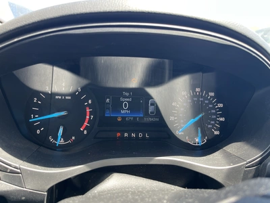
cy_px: 102
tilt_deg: -17.8
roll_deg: -3.0
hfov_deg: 67.3
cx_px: 135
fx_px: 203
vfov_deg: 53.1
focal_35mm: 26
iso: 80
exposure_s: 1/121
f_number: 1.6
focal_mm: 5.1
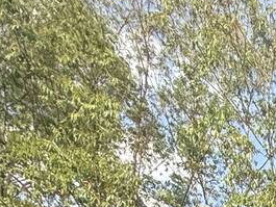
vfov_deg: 13.5
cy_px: 513
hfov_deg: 17.2
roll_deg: -0.7
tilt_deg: +1.3
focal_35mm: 76
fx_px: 606
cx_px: 578
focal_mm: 2.22
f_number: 2.2
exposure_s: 1/717
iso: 64
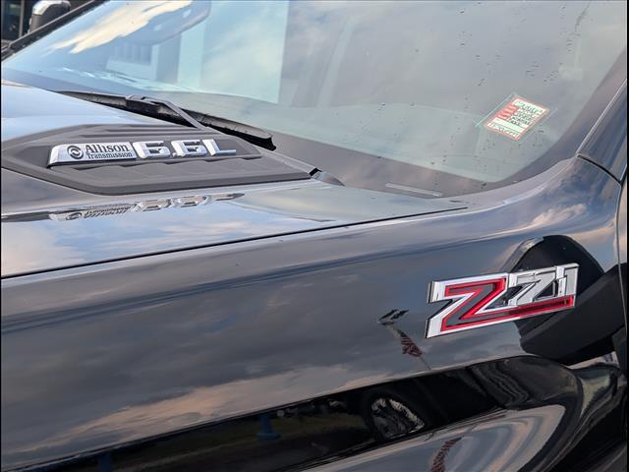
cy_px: 236
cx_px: 314
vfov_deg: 29.7
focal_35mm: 49
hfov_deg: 38.9
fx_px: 890
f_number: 1.68
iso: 19
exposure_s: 1/312
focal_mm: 6.9
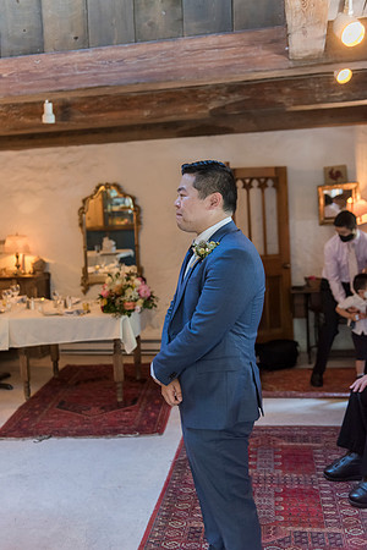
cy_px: 275
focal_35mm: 38
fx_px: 581
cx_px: 184
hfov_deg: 35.1
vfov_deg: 50.7
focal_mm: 38
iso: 2500
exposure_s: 1/80
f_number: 2.8
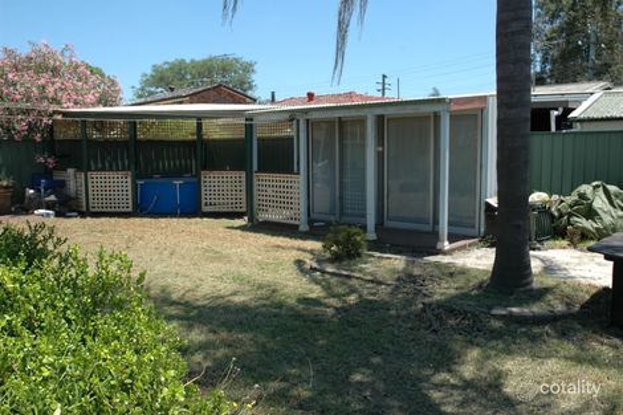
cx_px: 312
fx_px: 571
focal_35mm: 33
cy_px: 208
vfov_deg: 39.9
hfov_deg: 57.2
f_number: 8
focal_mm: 22
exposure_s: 1/250
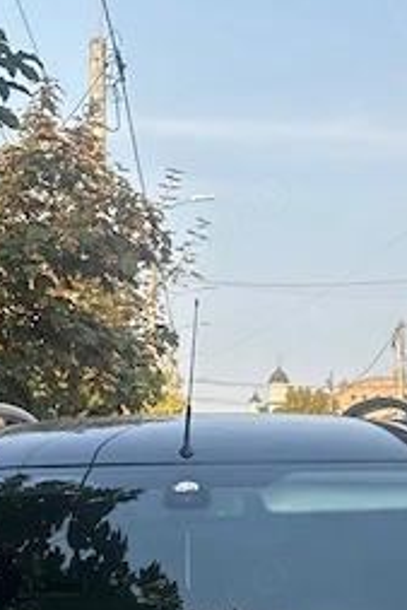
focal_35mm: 79
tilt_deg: -8.4
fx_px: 1338
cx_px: 185
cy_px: 714
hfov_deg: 17.3
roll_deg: -0.1
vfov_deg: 23.6
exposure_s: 1/1818
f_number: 1.78
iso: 80
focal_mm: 6.76
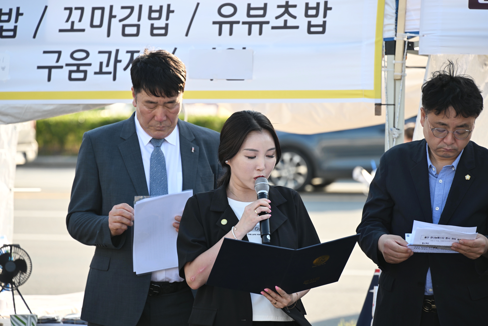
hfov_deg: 10.3
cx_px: 244
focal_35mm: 200
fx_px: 2711
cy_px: 163
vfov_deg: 6.9
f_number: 6.3
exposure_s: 1/125
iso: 160
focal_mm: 200
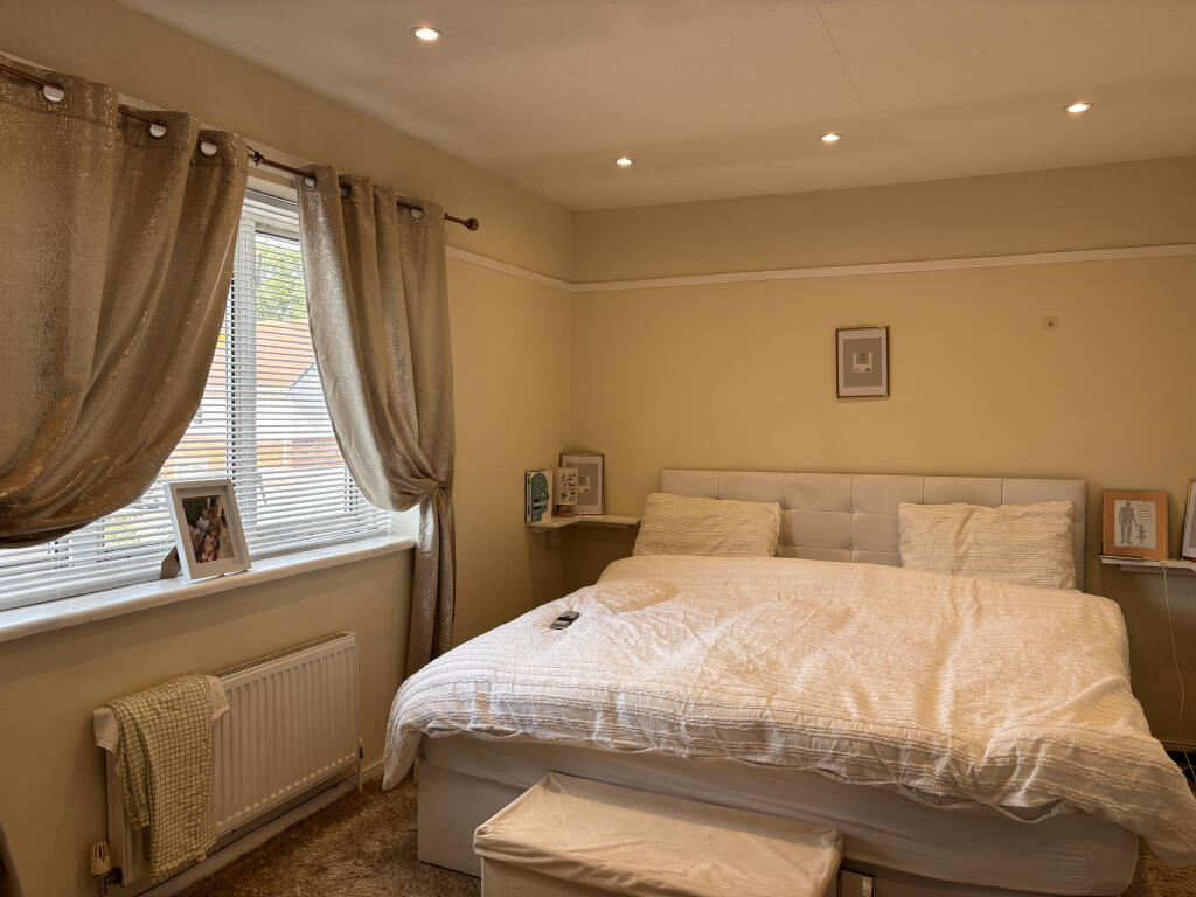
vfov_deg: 53.1
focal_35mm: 26
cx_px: 598
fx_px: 898
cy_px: 448
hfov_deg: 67.3
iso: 50
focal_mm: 5.96
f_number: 1.6
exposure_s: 1/164
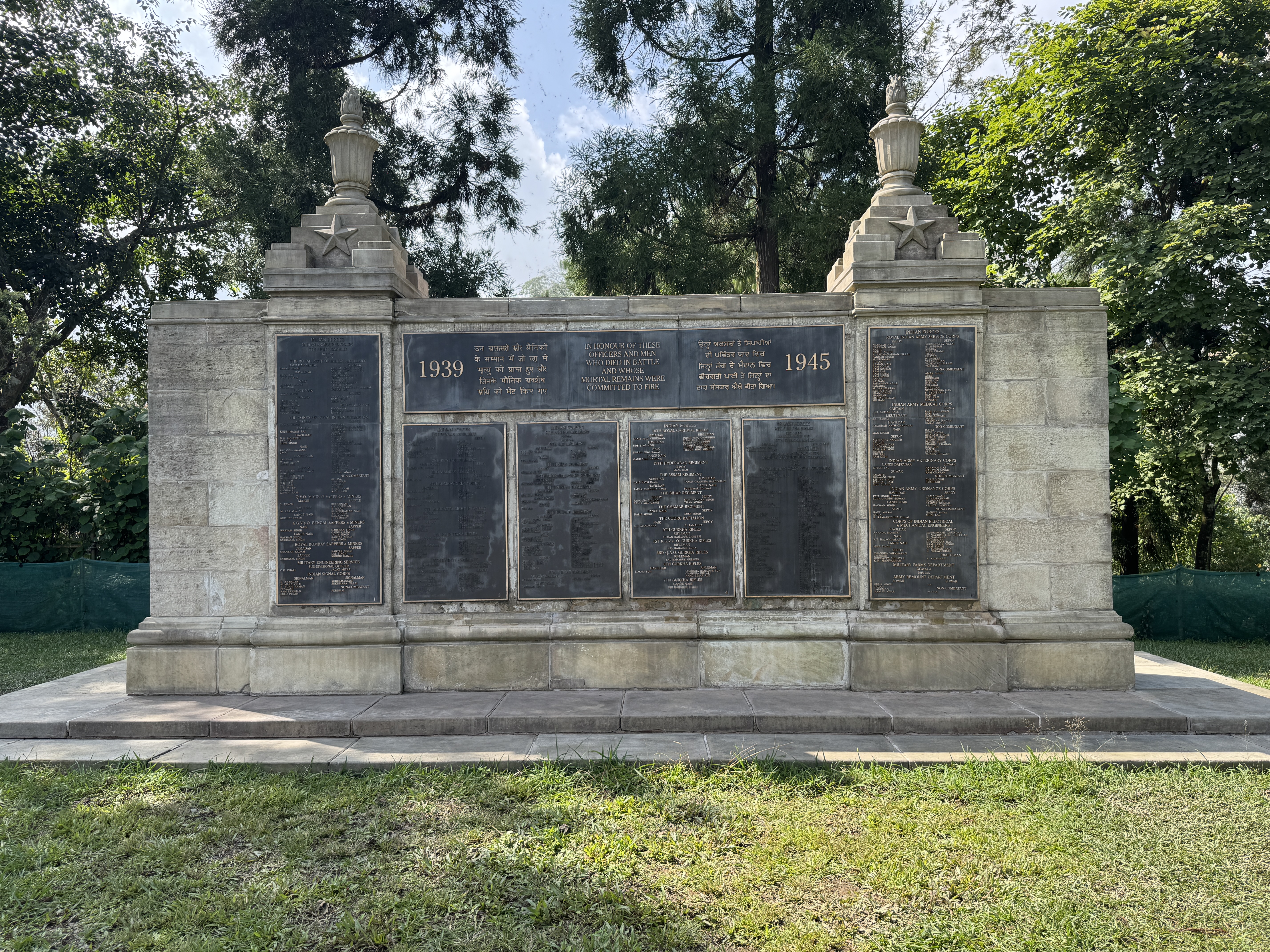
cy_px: 476
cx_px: 635
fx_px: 881
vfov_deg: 56.8
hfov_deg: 71.6
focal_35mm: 24
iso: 80
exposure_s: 1/952
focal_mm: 6.76
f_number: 1.78
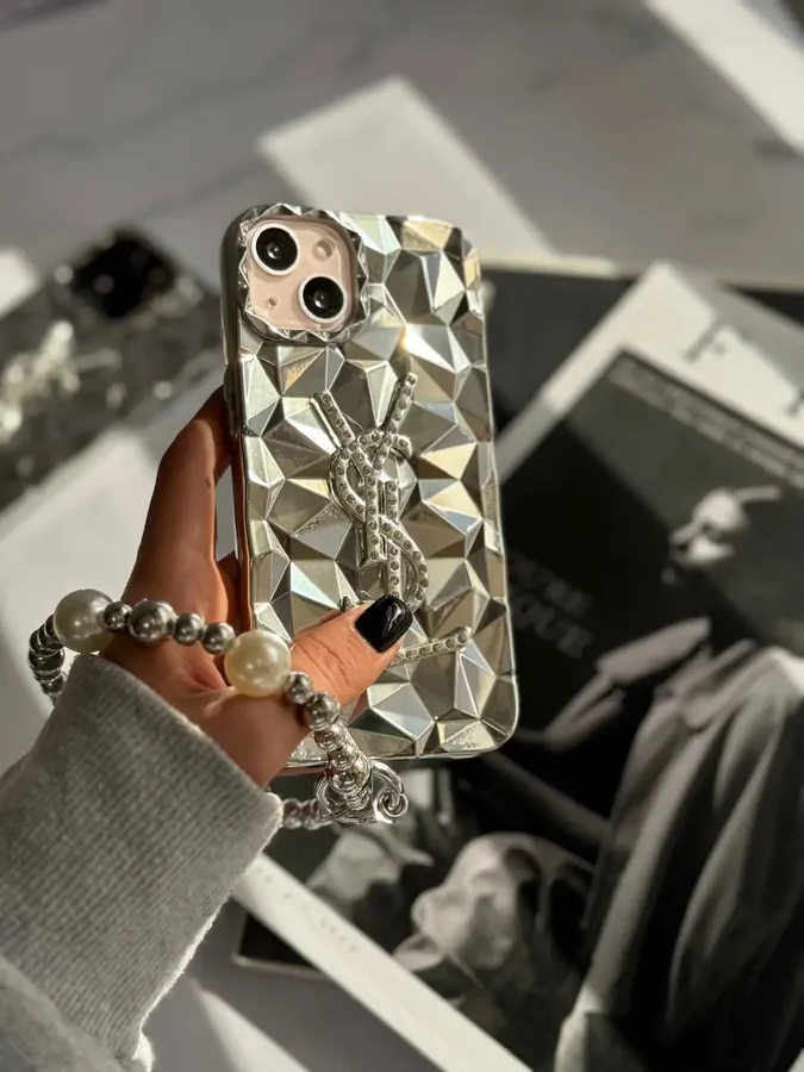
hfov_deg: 30.3
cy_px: 536
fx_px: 1486
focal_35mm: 48
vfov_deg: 39.7
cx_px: 402
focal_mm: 6.86
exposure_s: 1/1490
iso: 64
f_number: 1.78
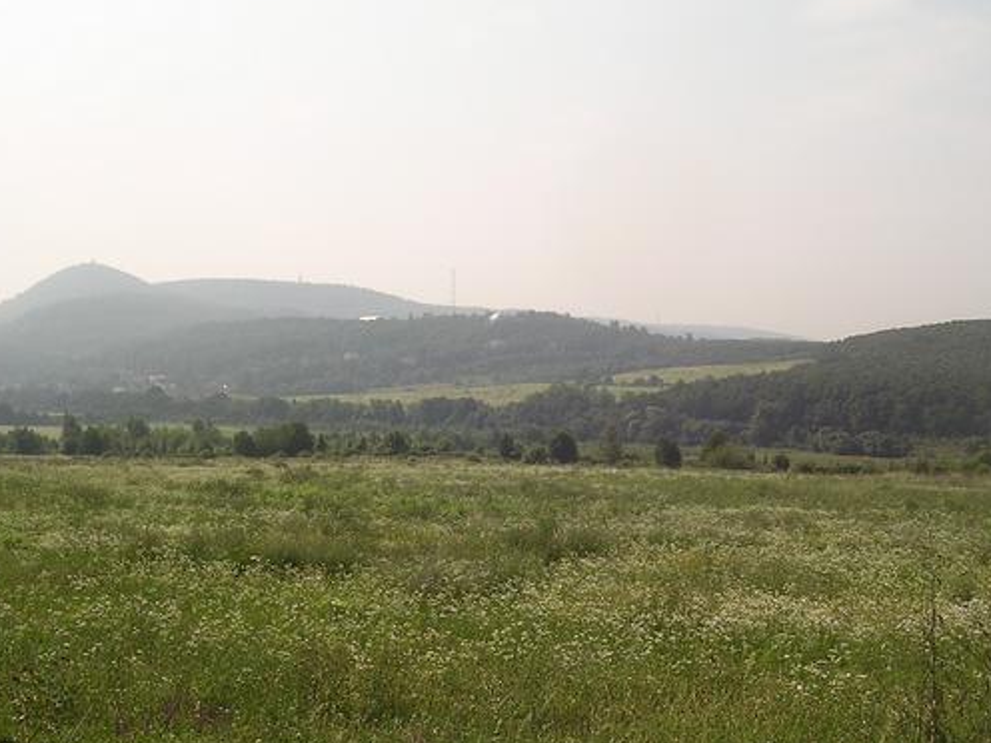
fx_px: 1403
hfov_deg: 38.9
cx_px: 488
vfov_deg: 29.6
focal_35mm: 49
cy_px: 447
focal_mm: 5.8
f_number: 5.6
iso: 100
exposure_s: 1/401
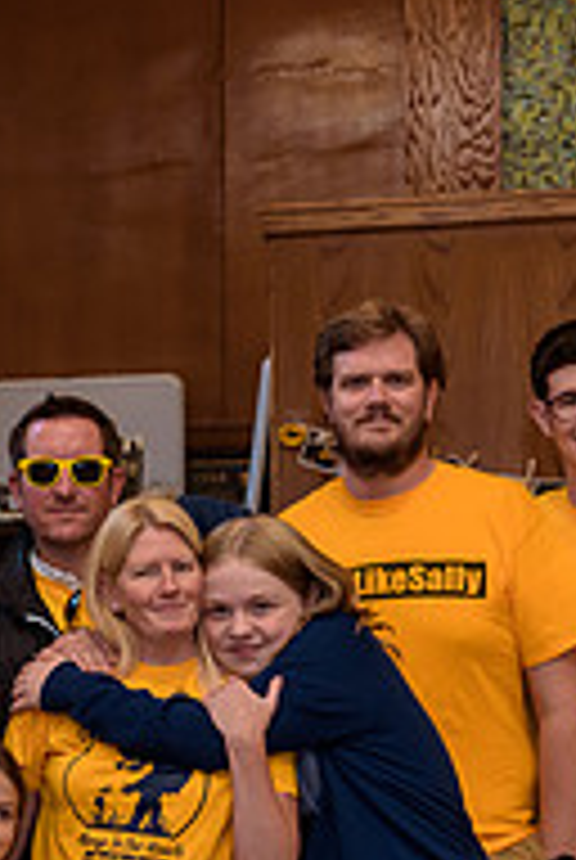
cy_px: 700
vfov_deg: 20.7
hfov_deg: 13.7
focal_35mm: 97
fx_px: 2319
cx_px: -117
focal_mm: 32
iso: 800
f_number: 4
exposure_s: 1/125
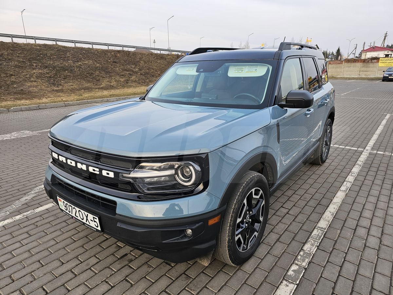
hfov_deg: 73.9
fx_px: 261
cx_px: 196
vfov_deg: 58.9
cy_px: 148
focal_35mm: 23
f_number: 1.7
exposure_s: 1/180
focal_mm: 6.3
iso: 40
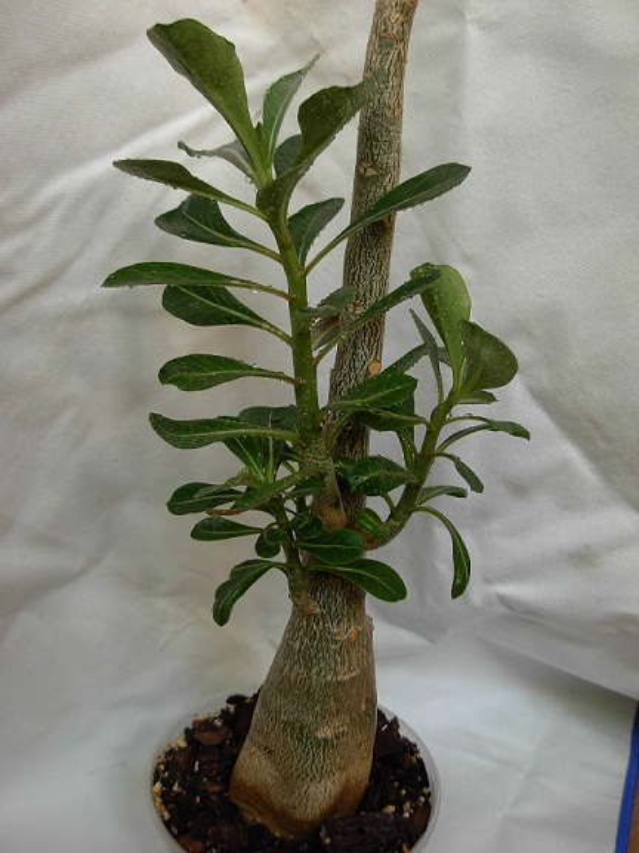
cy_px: 426
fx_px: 1108
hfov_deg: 32.2
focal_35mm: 45
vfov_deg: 42.1
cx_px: 320
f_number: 3.1
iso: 79
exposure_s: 1/15.5
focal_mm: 7.5
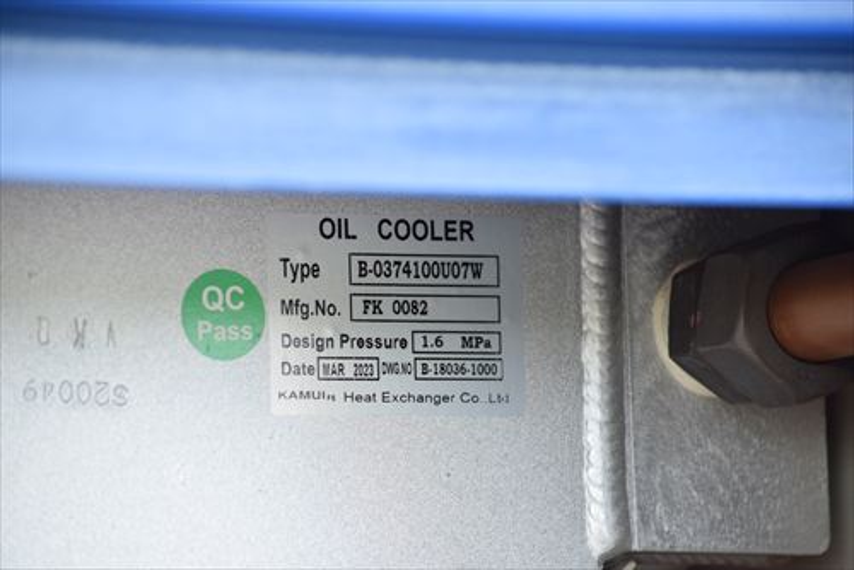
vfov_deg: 6.1
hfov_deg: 9.1
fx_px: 5340
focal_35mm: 225
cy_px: 285
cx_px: 427
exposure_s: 1/320
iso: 1250
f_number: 6.3
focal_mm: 150
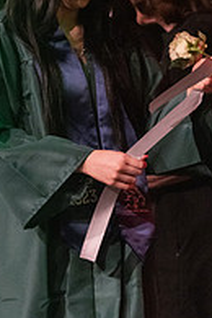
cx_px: 103
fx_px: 2217
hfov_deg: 5.5
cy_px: 91
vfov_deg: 8.2
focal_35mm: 251
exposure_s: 1/1000
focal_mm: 109
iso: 16000
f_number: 2.8
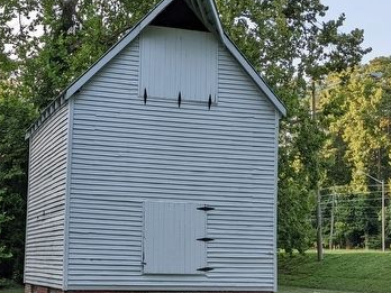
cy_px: 180
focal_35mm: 62
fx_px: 700
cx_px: 112
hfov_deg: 30.8
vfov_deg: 23.6
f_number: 1.73
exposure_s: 1/734
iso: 45
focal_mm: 4.38
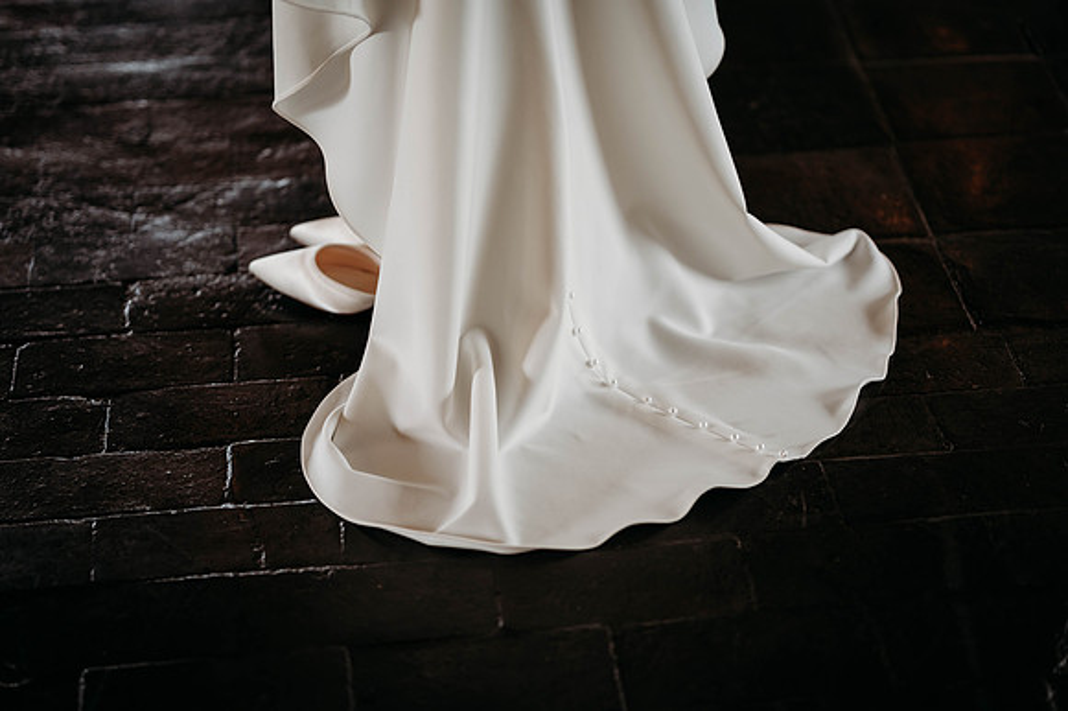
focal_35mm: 85
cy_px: 356
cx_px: 534
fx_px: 2520
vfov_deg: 16.1
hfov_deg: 23.9
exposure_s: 1/200
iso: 180
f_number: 1.8
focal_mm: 85
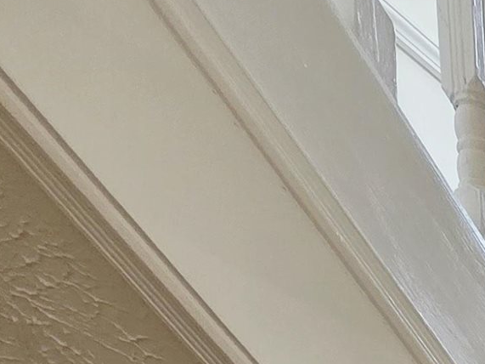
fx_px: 981
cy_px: 926
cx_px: 916
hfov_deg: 19.3
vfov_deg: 13.5
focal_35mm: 70
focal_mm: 2.2
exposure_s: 1/60.2
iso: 160
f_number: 1.9
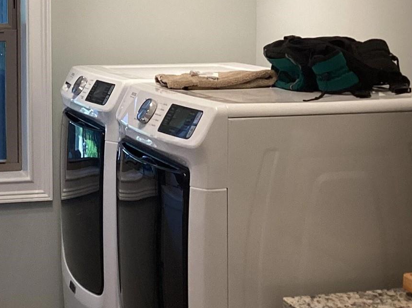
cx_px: 73
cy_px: 71
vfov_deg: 19.7
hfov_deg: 25.8
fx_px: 881
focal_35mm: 74
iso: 160
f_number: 2.4
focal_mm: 3.3
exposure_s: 1/60
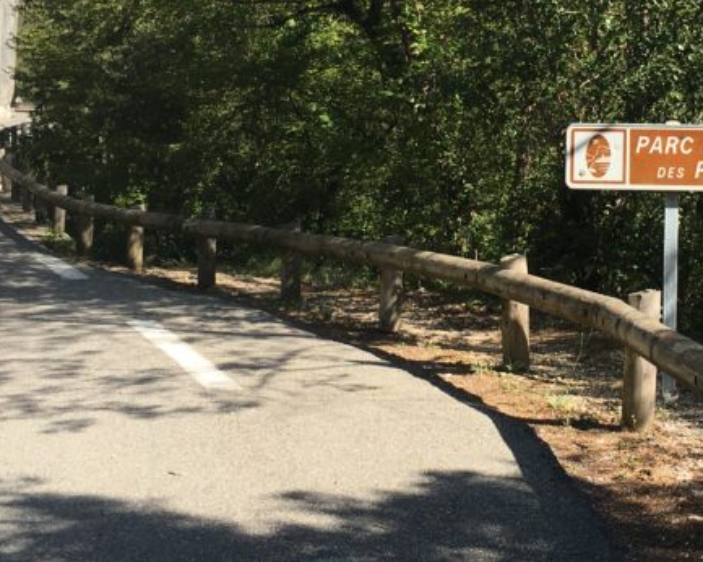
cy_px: 114
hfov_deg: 27.9
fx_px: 1393
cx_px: 526
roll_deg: +0.7
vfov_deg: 22.5
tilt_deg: +4.3
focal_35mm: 67
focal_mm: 4.15
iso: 25
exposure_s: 1/810
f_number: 2.2
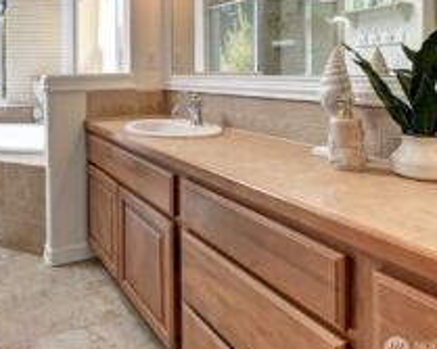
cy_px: 89
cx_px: 86
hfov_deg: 59.0
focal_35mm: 27
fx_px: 349
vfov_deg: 51.0
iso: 3200
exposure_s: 1/30
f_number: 11
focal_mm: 10
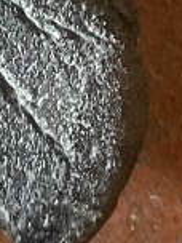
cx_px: -255
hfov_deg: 6.2
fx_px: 1605
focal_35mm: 229
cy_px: -115
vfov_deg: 8.5
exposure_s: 1/60
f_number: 1.8
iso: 100
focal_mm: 3
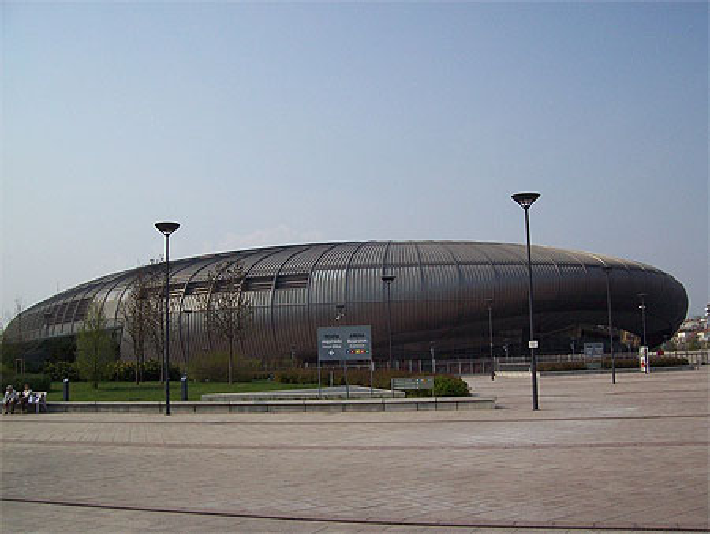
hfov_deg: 51.3
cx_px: 355
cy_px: 267
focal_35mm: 36
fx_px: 739
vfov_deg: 39.7
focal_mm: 6
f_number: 4.8
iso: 80
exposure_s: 1/967
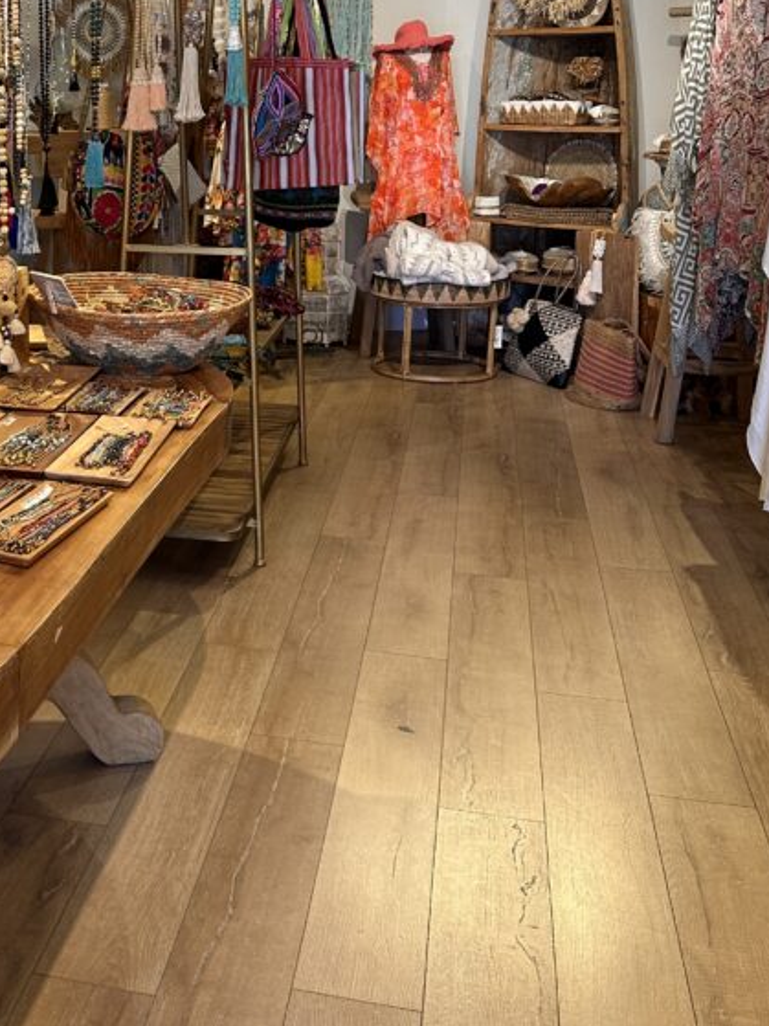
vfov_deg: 41.9
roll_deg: -1.4
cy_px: 277
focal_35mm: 44
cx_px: 136
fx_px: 1304
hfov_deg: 31.9
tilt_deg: -8.5
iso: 160
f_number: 1.78
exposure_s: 1/60
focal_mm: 6.86
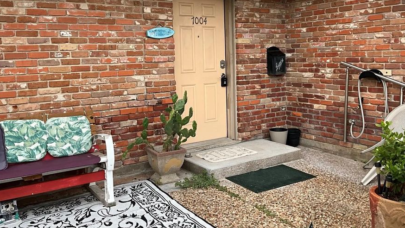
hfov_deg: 54.0
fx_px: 397
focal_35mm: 37
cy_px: 80
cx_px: 217
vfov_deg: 31.8
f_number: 1.8
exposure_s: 1/189
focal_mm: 3
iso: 20
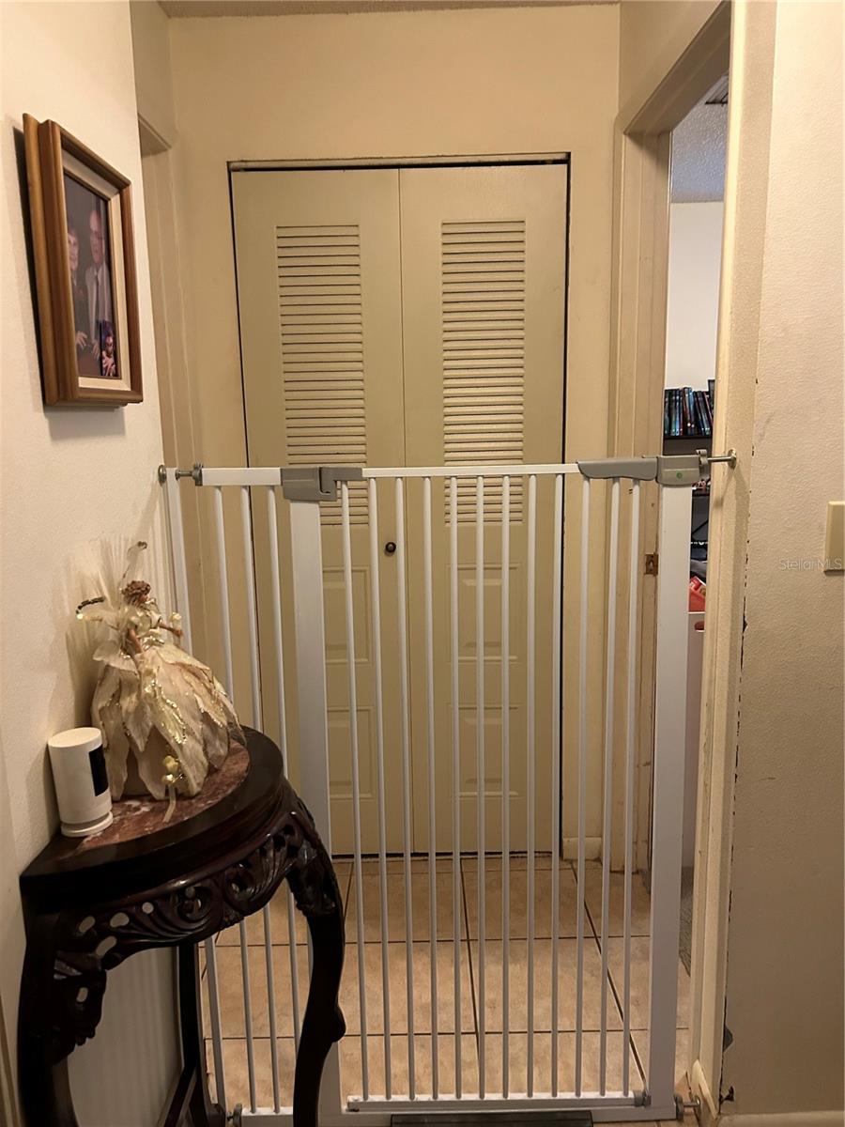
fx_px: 846
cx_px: 422
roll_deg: +1.7
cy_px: 564
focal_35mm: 26
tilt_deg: -10.3
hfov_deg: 53.1
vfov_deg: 67.3
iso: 500
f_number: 1.5
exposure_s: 1/40
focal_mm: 5.7
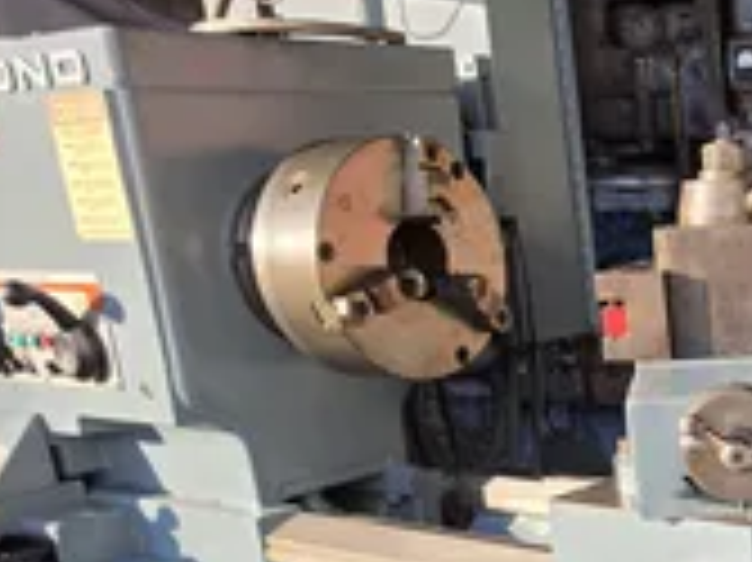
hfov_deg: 30.5
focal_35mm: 55
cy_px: 634
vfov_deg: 24.5
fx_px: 1194
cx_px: 869
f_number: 1.4
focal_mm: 6.5
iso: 64
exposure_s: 1/2969
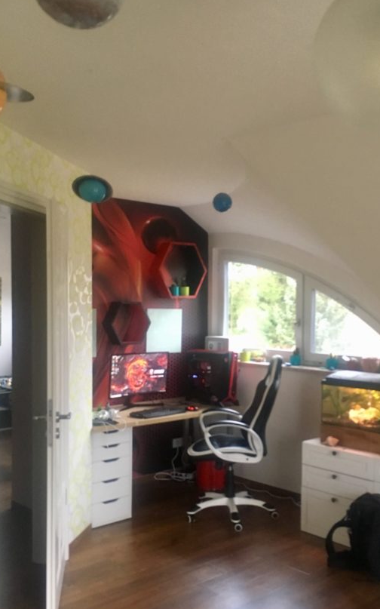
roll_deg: -0.5
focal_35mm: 39
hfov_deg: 32.5
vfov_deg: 50.3
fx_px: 647
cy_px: 330
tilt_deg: -3.3
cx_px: 245
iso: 200
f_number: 2.2
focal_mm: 4.15
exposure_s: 1/20
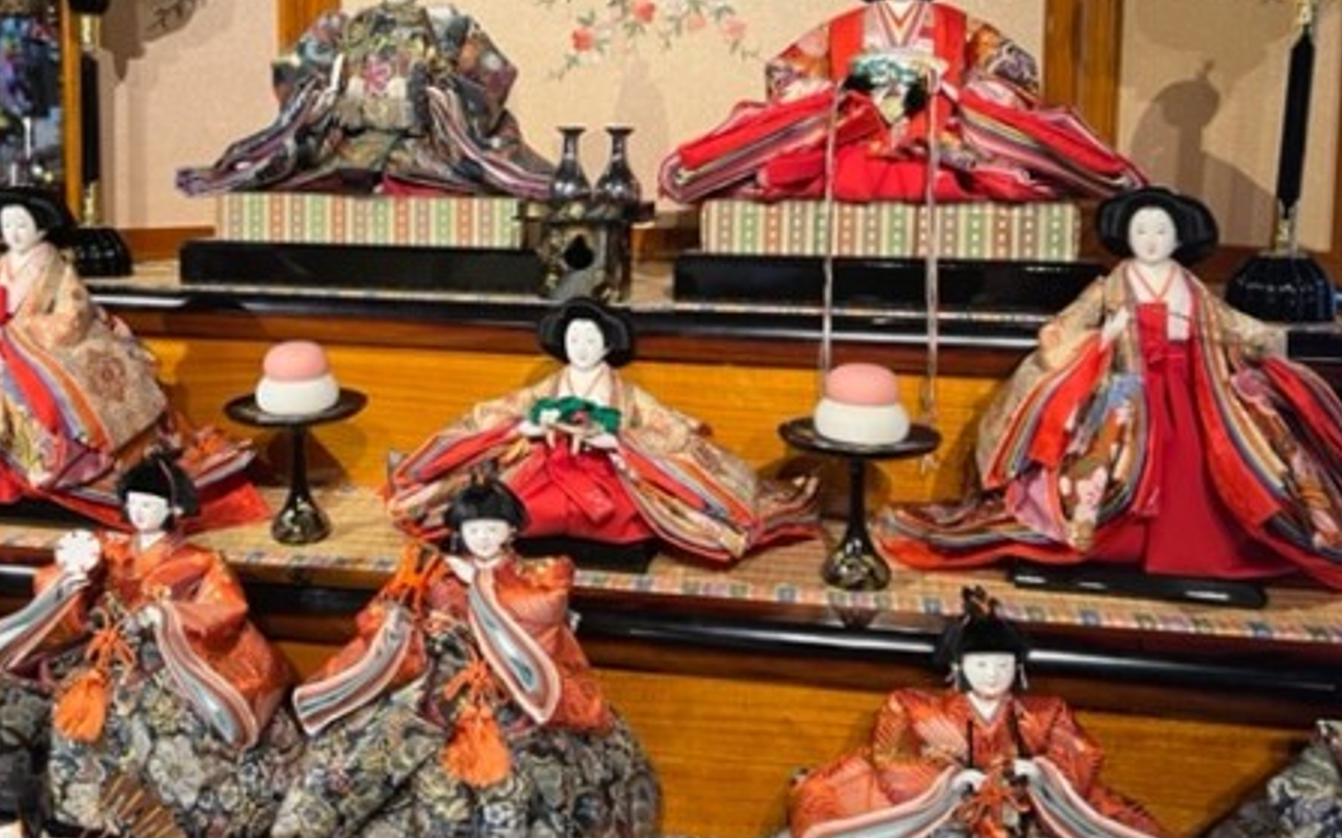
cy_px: 270
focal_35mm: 37
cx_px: 522
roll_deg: +0.1
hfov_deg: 52.3
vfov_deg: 34.1
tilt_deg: -6.7
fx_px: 1353
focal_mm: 5.7
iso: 200
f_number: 1.5
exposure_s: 1/60
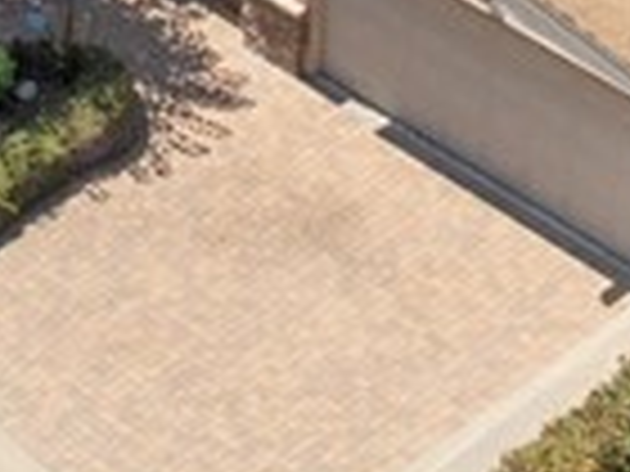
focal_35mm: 175
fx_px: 3185
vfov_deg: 7.3
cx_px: -32
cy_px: -1052
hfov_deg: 11.2
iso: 120
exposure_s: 1/1600
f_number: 2.8
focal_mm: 12.29
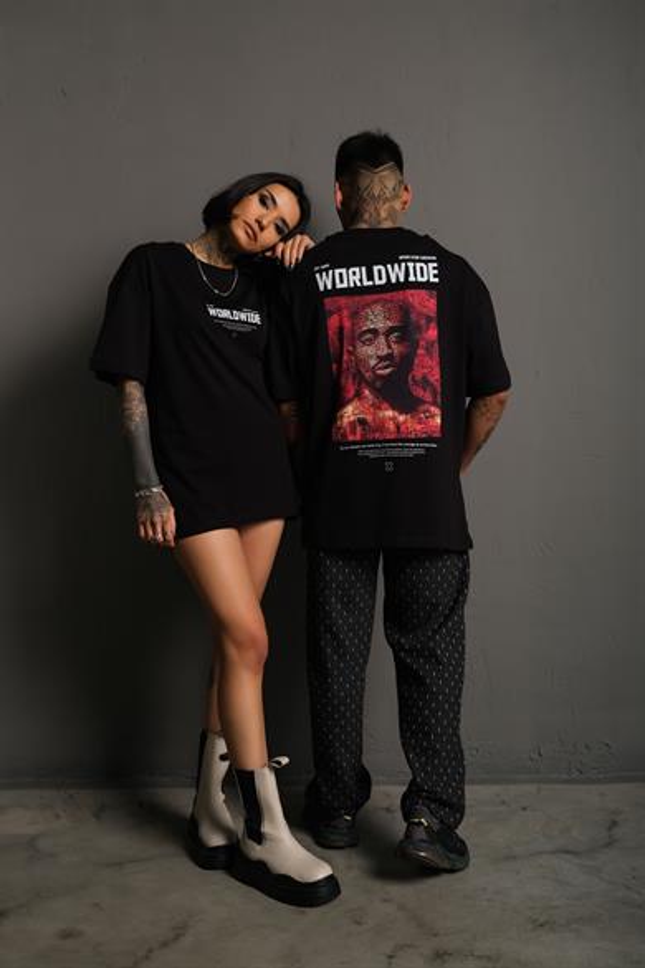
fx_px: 941
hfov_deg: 37.9
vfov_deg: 54.4
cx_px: 322
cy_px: 484
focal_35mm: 35
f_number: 5
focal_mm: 23.3
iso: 160
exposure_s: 1/160
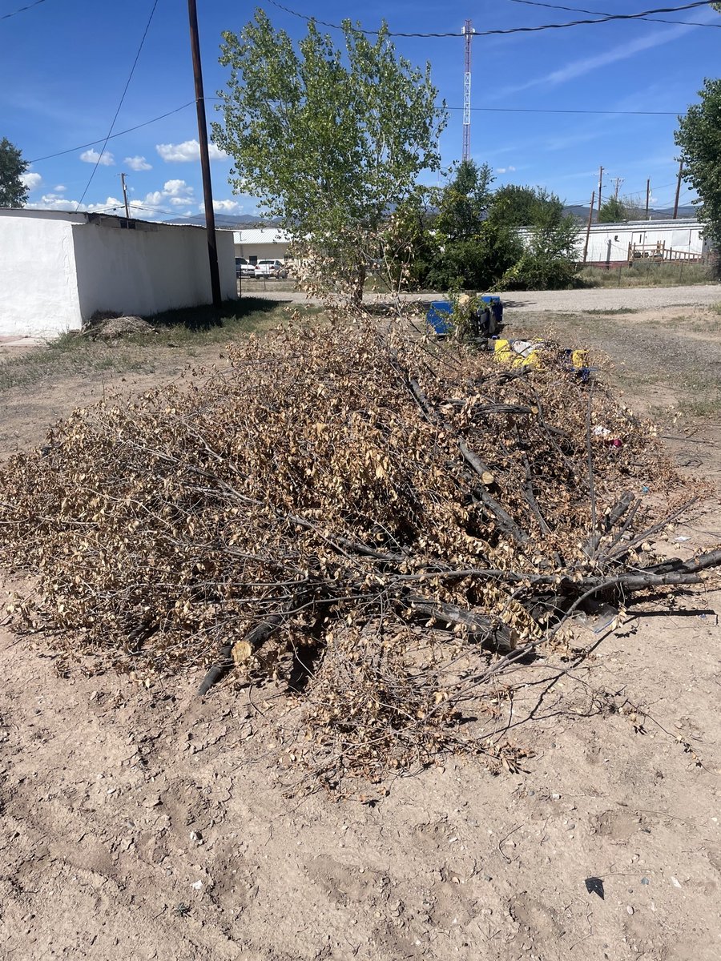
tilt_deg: -16.9
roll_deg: +3.5
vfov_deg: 67.3
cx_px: 360
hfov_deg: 53.1
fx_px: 722
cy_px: 480
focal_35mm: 26
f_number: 1.6
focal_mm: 4.2
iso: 32
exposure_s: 1/4000
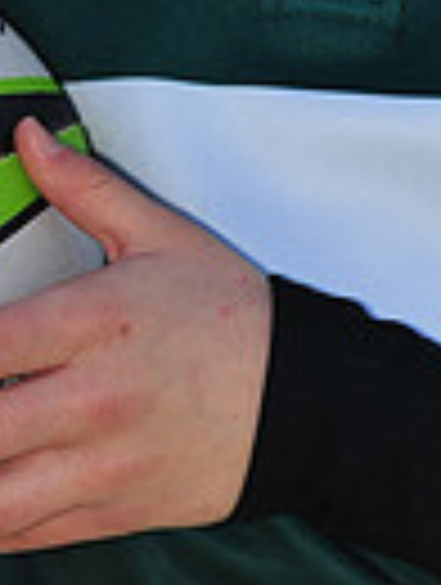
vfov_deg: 2.3
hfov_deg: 1.7
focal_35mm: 857
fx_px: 14510
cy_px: -333
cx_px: 238
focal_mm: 200
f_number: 4.5
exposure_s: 1/1600
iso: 200
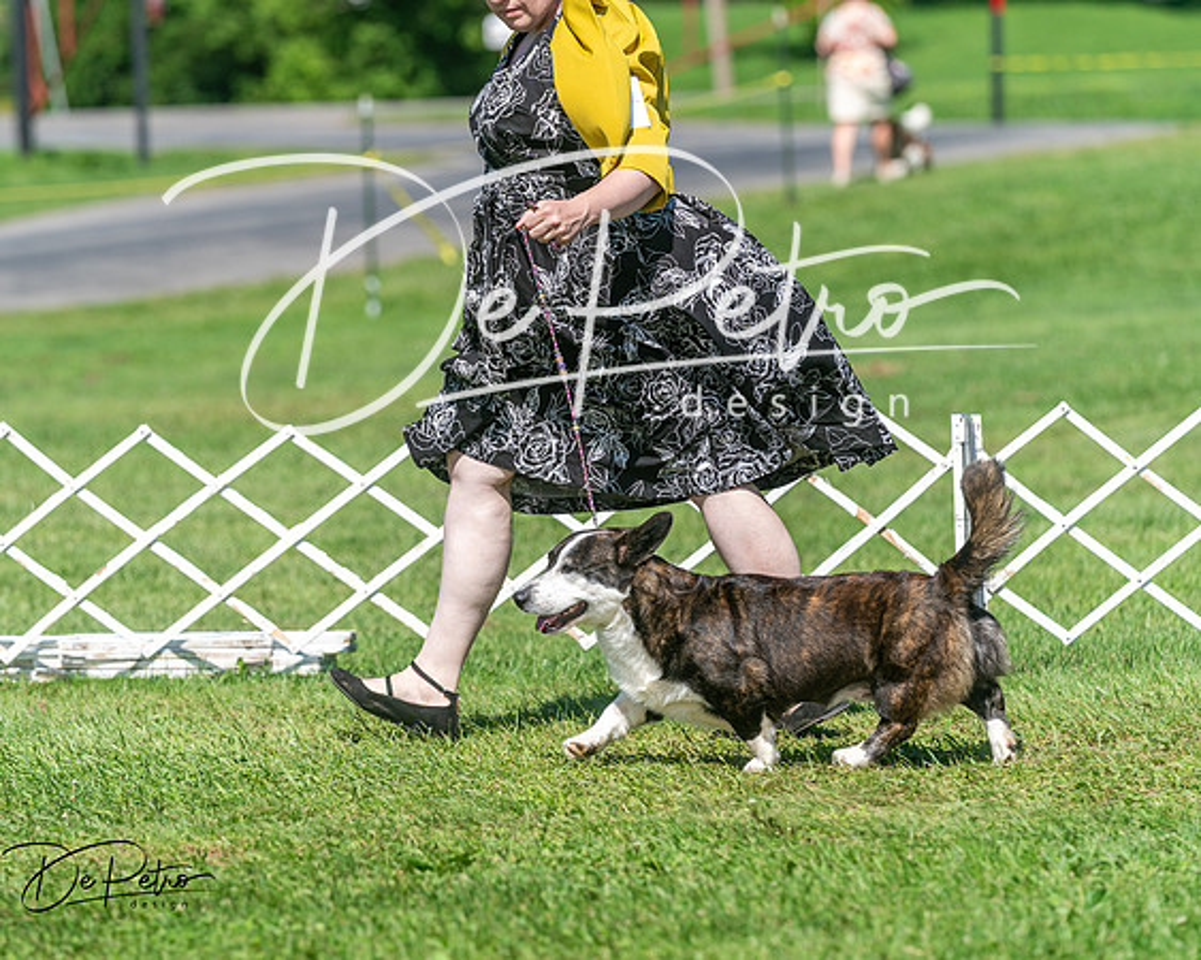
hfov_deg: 8.9
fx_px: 7735
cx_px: 508
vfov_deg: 7.1
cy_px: 424
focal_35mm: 218
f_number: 4
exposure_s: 1/1000
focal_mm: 170
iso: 80
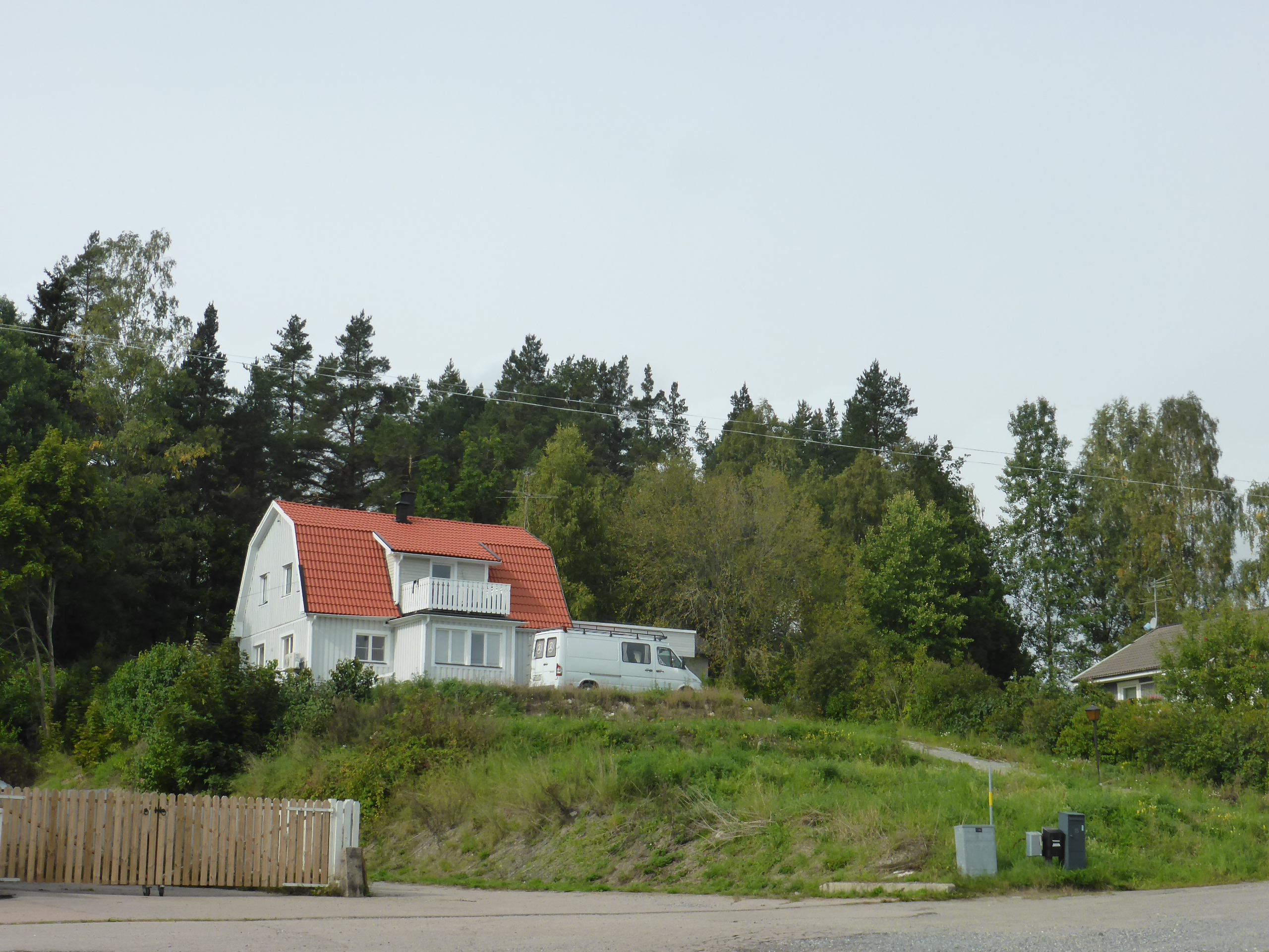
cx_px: 634
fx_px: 1943
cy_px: 476
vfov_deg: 27.5
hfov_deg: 36.2
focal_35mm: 53
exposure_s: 1/1000
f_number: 4.4
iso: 160
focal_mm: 9
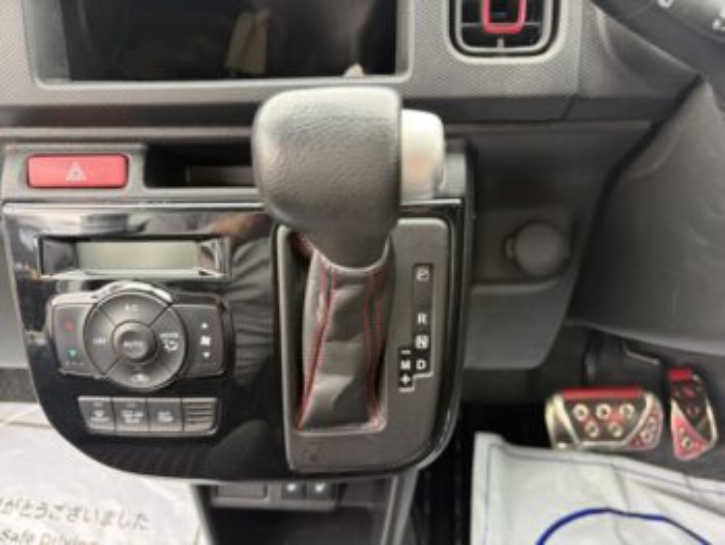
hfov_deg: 67.3
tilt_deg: -29.5
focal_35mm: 26
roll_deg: +0.0
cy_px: 272
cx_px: 362
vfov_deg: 53.1
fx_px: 545
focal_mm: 5.96
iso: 125
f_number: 1.6
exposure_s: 1/100
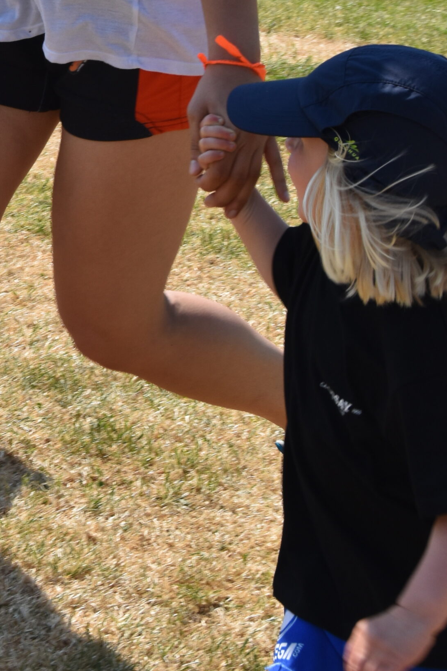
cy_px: 2
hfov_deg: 9.5
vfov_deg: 14.1
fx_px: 2663
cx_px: -70
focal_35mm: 143
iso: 200
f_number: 9
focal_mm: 38
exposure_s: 1/320
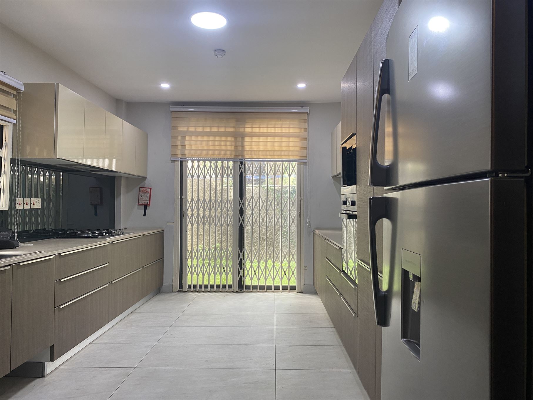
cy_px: 200
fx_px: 400
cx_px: 266
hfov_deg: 67.3
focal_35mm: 26
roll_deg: -0.6
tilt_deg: +0.5
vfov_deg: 53.1
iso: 100
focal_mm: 4.25
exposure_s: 1/50
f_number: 1.8
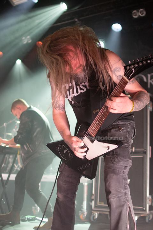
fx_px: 335
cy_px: 115
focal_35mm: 52
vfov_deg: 37.9
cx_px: 76
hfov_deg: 25.8
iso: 1800
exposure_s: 1/400
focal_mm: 35
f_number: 1.8
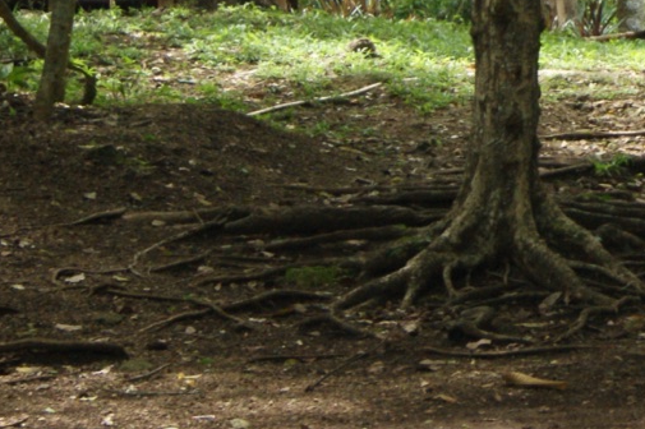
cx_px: 1132
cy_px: -273
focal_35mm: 327
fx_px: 5854
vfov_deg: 4.2
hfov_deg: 6.2
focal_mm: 55
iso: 400
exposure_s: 1/125
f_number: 11
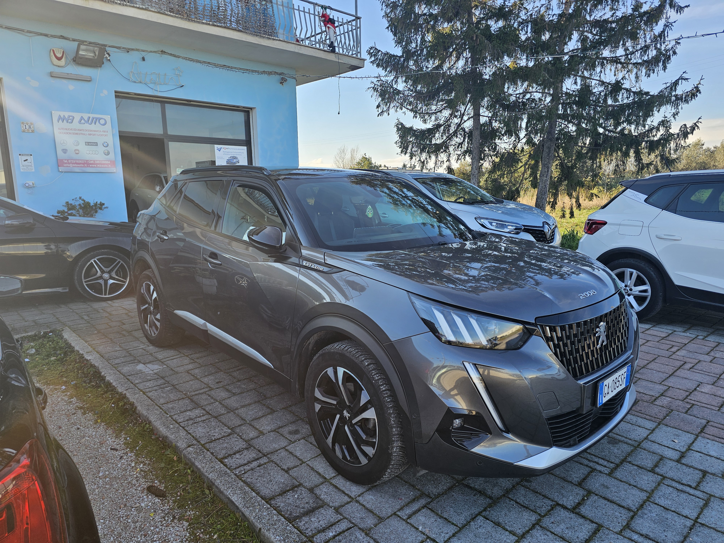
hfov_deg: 73.9
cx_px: 362
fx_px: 481
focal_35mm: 23
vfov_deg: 58.9
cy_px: 272
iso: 10
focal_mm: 6.3
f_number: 1.7
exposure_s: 1/229
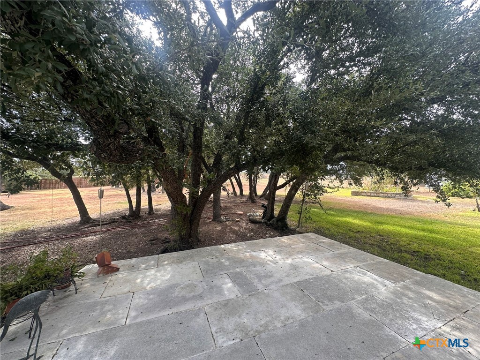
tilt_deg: -1.3
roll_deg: -0.1
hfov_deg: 102.1
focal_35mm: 14
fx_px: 194
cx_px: 240
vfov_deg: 85.7
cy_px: 180
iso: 40
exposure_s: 1/168
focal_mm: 2.22
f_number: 2.2
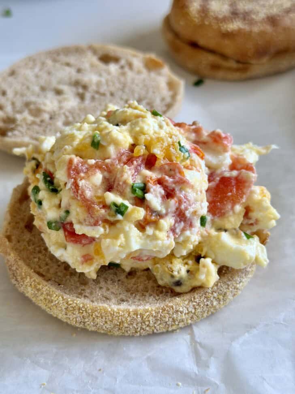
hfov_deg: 30.3
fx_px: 546
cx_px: 148
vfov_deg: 39.7
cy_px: 197
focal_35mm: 48
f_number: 1.8
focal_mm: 6.8
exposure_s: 1/114
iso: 100
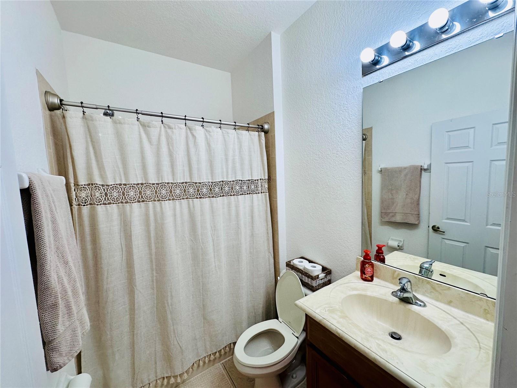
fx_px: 209
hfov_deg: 102.1
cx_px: 258
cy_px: 194
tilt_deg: -4.6
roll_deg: +2.6
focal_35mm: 14
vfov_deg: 85.7
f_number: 2.2
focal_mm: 2.22
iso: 125
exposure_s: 1/120
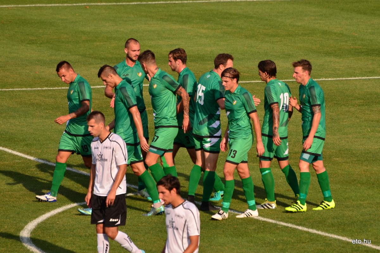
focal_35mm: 450
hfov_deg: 4.6
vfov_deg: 3.1
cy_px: 126
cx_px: 190
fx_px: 4748
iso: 200
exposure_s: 1/1000
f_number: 5.6
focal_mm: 300
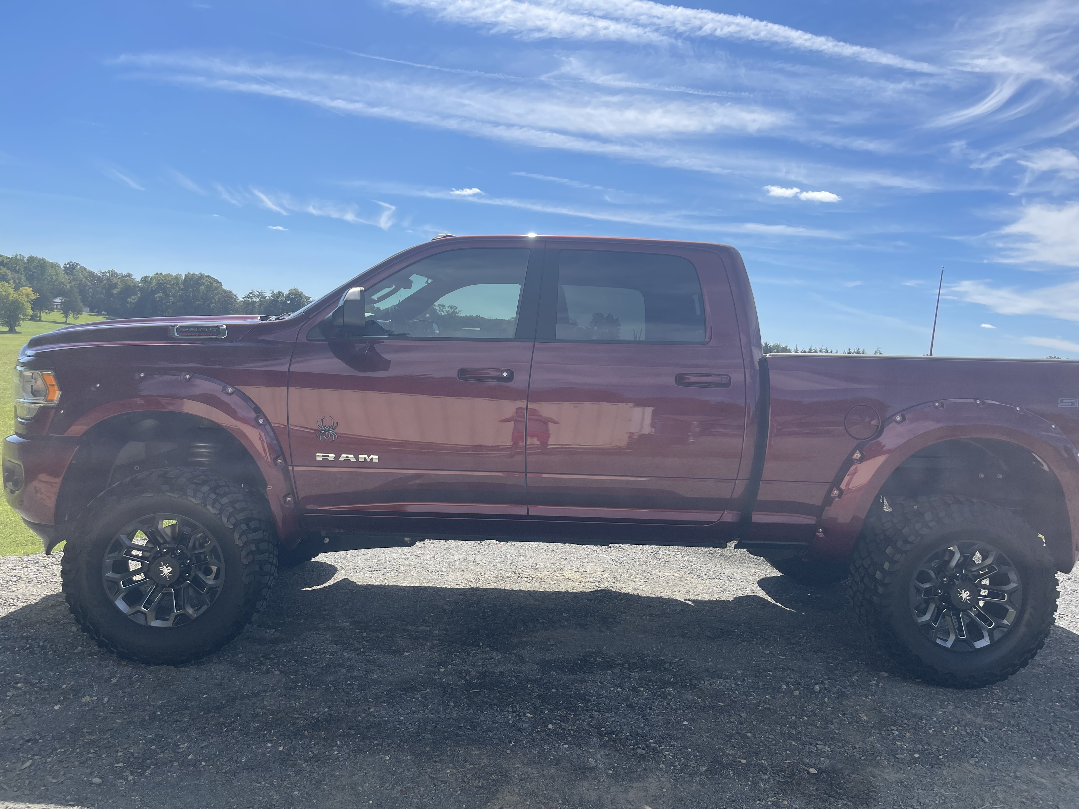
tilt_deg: -3.6
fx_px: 779
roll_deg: -6.2
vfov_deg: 54.9
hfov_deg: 69.4
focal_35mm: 25
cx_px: 540
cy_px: 404
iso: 32
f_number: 1.6
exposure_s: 1/4202
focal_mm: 5.1
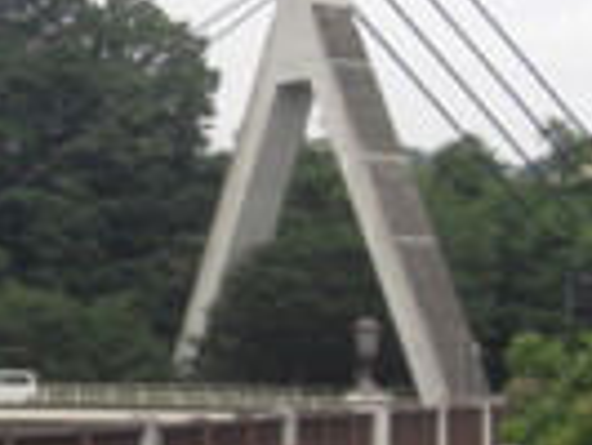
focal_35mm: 126
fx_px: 2157
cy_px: 187
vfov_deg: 11.8
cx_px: 45
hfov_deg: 15.4
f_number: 4
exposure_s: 1/640
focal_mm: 7.9
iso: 80
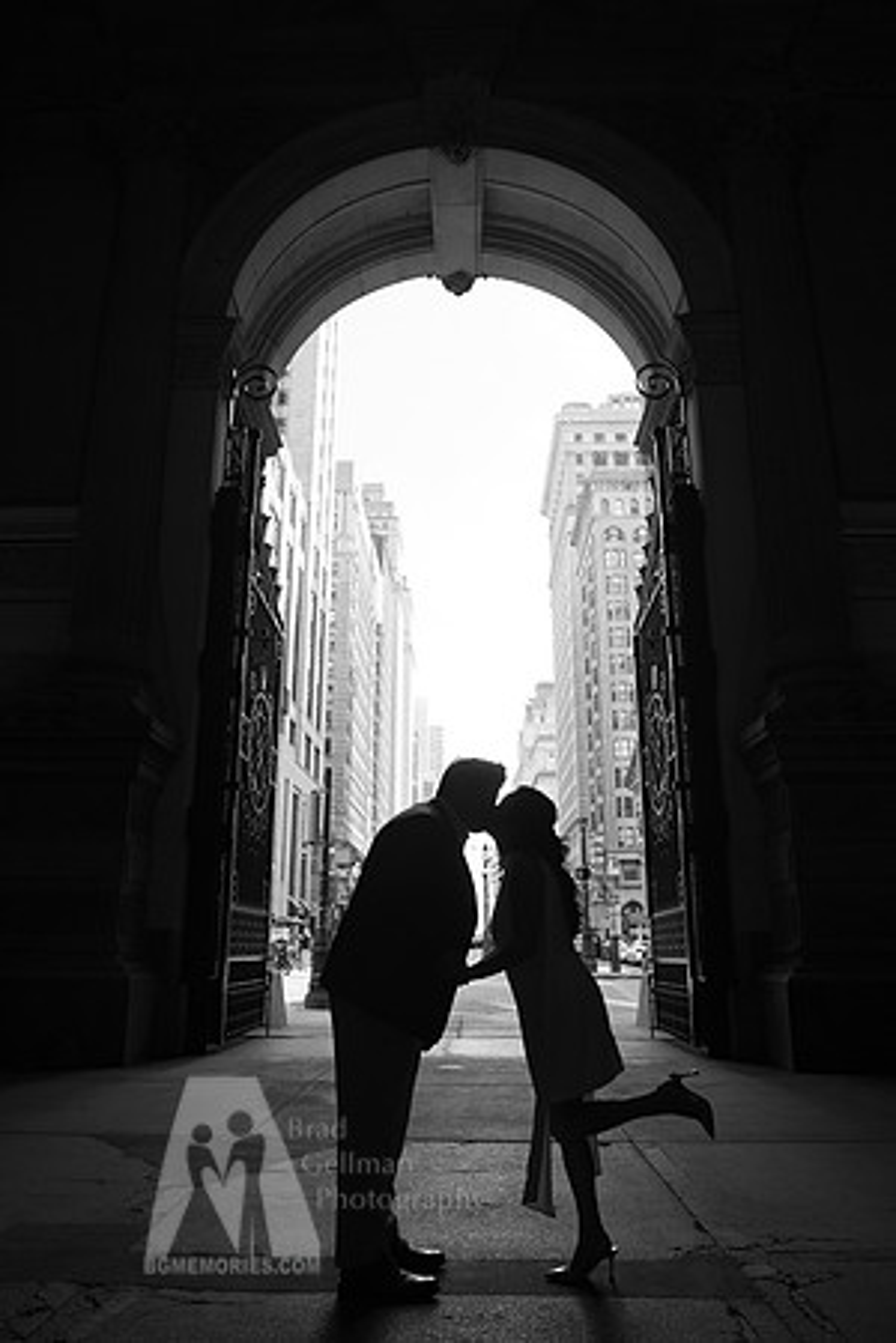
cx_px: 448
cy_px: 672
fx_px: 971
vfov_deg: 69.4
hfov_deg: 49.6
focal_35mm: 26
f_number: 5
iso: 800
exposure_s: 1/640
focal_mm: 26
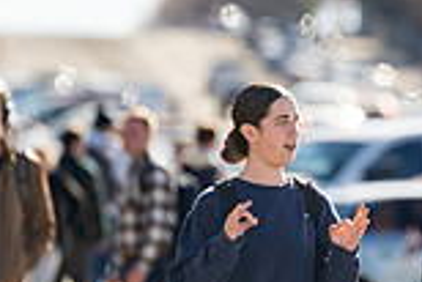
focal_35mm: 889
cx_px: 506
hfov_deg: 2.3
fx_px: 10431
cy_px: 34
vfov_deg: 1.6
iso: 640
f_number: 2.8
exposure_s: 1/6400
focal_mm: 200
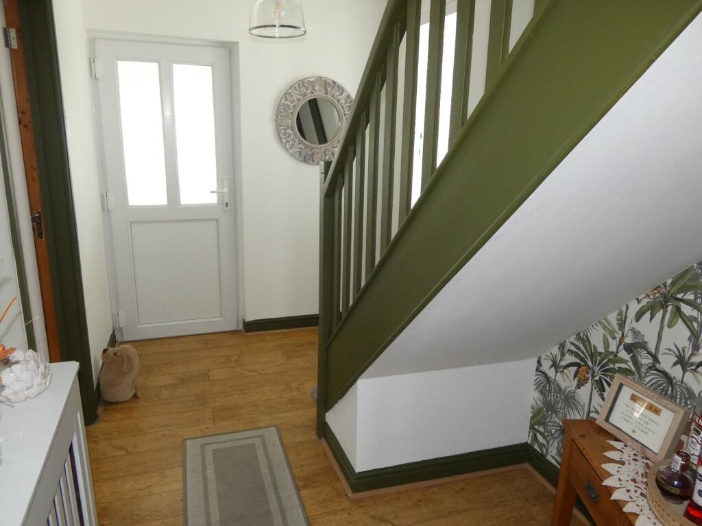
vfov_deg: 54.9
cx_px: 351
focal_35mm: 25
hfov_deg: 69.4
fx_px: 507
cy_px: 263
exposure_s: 1/125
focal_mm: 4.4
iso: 500
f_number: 3
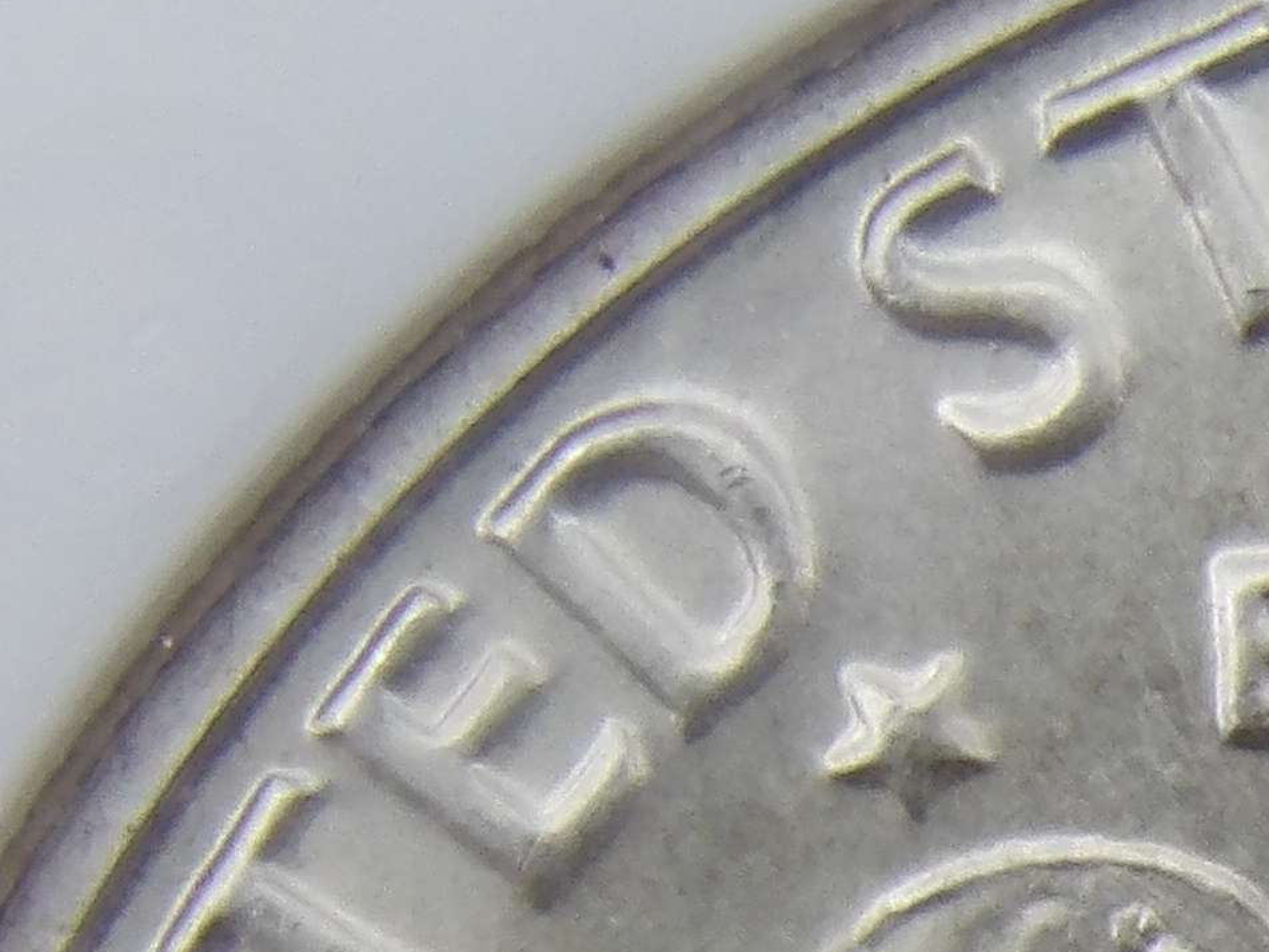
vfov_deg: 5.2
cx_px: 2519
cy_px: 2051
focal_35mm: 278
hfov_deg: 6.9
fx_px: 10190
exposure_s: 1/16
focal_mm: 9.2
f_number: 5.3
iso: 200
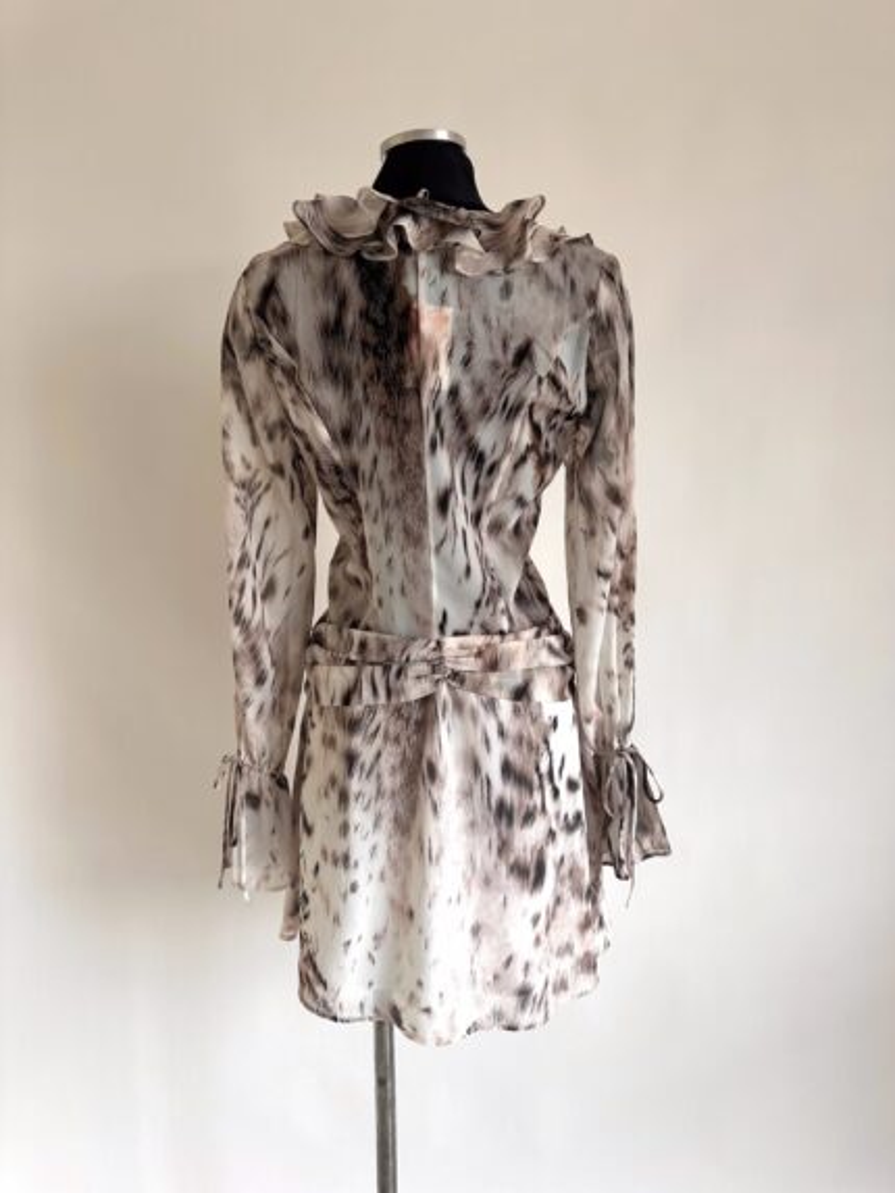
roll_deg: -1.1
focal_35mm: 24
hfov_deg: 56.8
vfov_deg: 71.6
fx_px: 827
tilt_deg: -7.6
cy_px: 596
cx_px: 448
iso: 64
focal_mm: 6.86
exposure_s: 1/121
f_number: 1.78
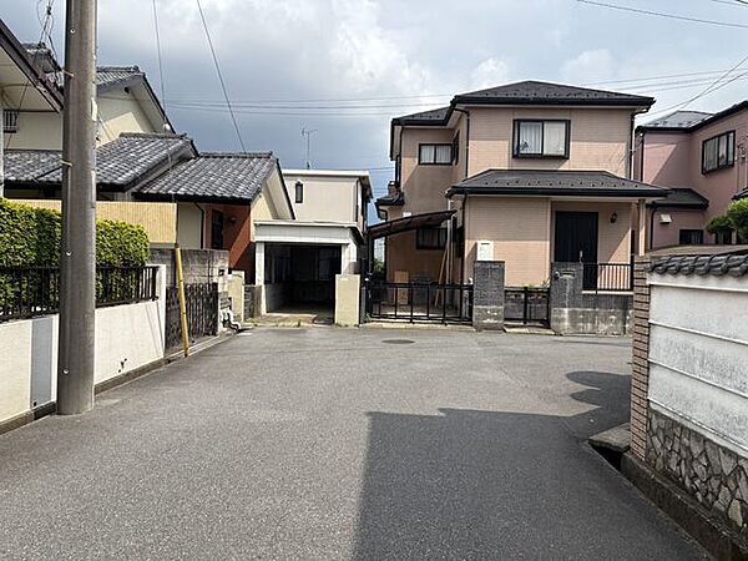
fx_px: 562
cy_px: 280
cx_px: 374
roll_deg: +1.0
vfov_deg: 53.1
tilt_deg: +1.0
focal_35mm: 26
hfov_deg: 67.3
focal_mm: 5.96
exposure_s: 1/3413
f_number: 1.6
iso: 50
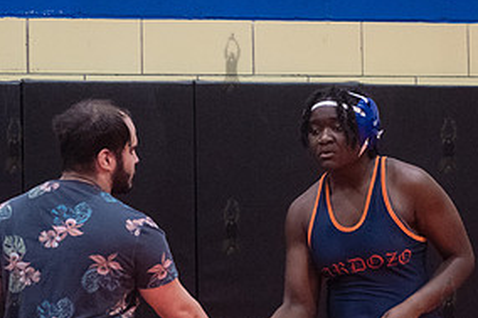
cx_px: 272
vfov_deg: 6.8
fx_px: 2667
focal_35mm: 201
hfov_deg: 10.2
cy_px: 280
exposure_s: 1/400
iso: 8000
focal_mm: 80
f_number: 3.5
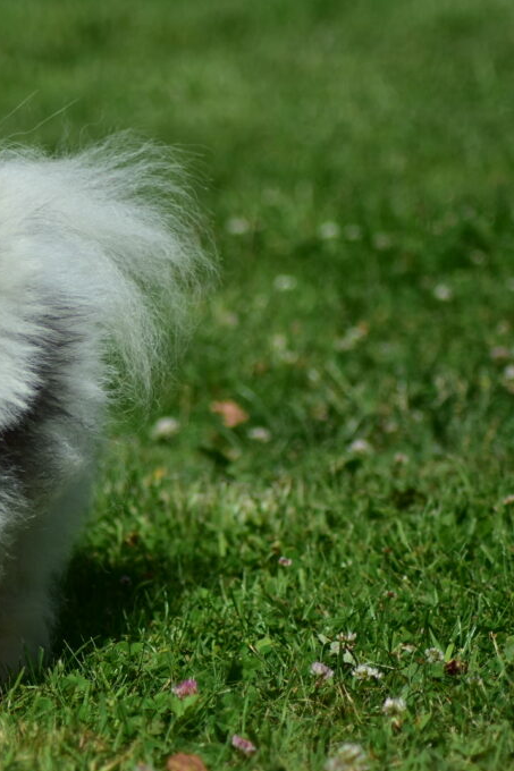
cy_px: 386
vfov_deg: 9.1
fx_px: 4842
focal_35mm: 226
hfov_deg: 6.1
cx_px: -11
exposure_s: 1/3200
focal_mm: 100
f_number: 4
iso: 100
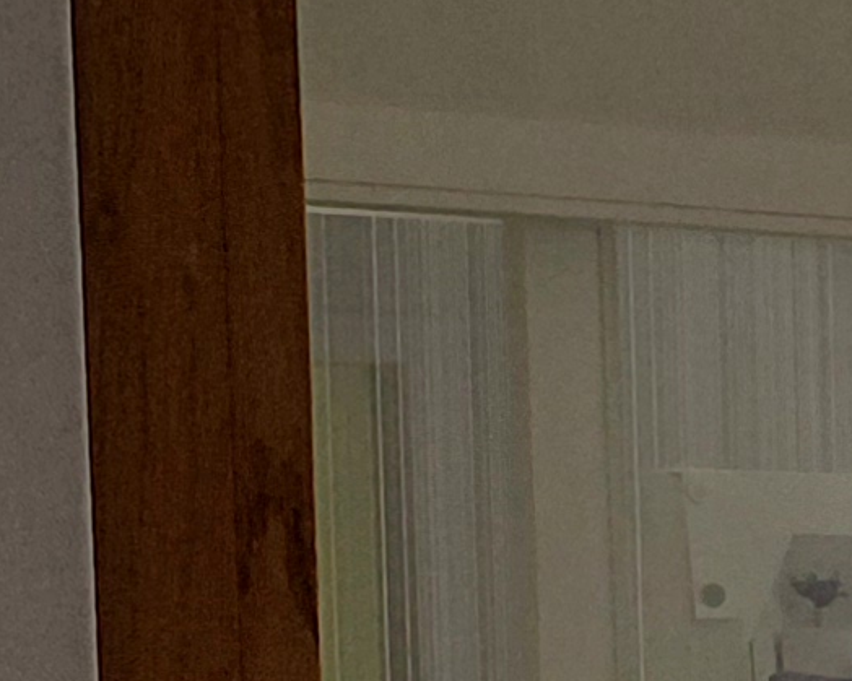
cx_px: 2971
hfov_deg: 7.9
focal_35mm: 190
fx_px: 4790
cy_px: 1295
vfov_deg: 7.8
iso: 50
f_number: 1.8
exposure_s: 1/153
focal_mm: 4.69
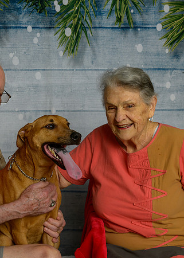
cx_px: 44
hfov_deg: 24.0
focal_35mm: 58
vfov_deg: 33.6
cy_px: 140
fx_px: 427
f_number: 10
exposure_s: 1/160
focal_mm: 35
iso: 400
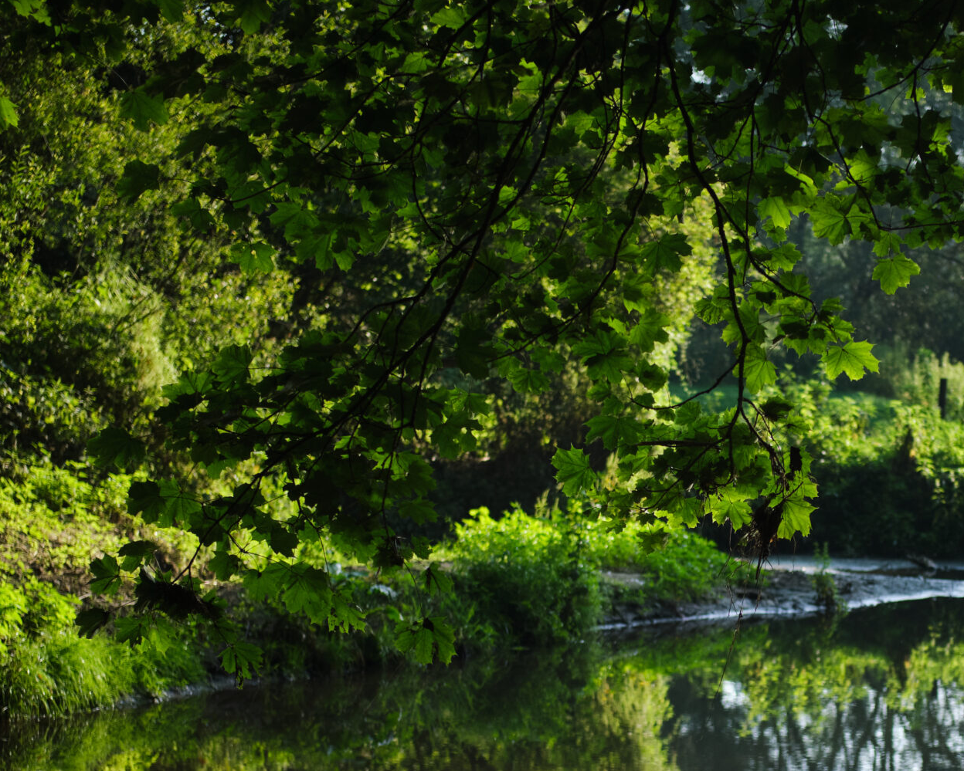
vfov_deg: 15.0
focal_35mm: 102
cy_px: 582
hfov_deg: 18.7
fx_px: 2911
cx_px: 694
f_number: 2
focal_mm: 35
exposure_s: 1/4000
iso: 320
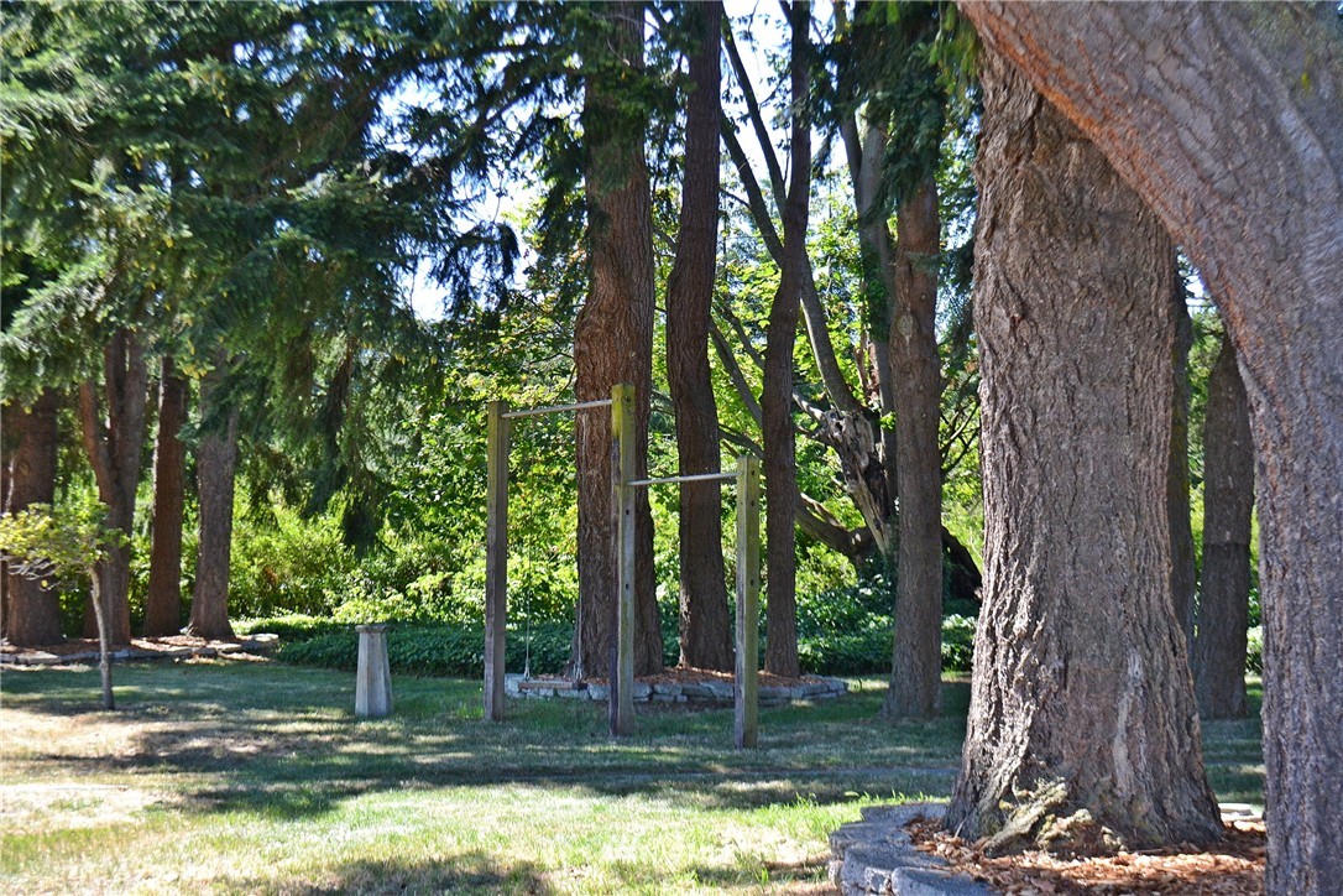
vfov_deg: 25.1
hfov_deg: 36.9
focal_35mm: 54
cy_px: 448
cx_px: 672
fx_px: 2014
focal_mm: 36
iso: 720
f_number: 5
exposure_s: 1/500
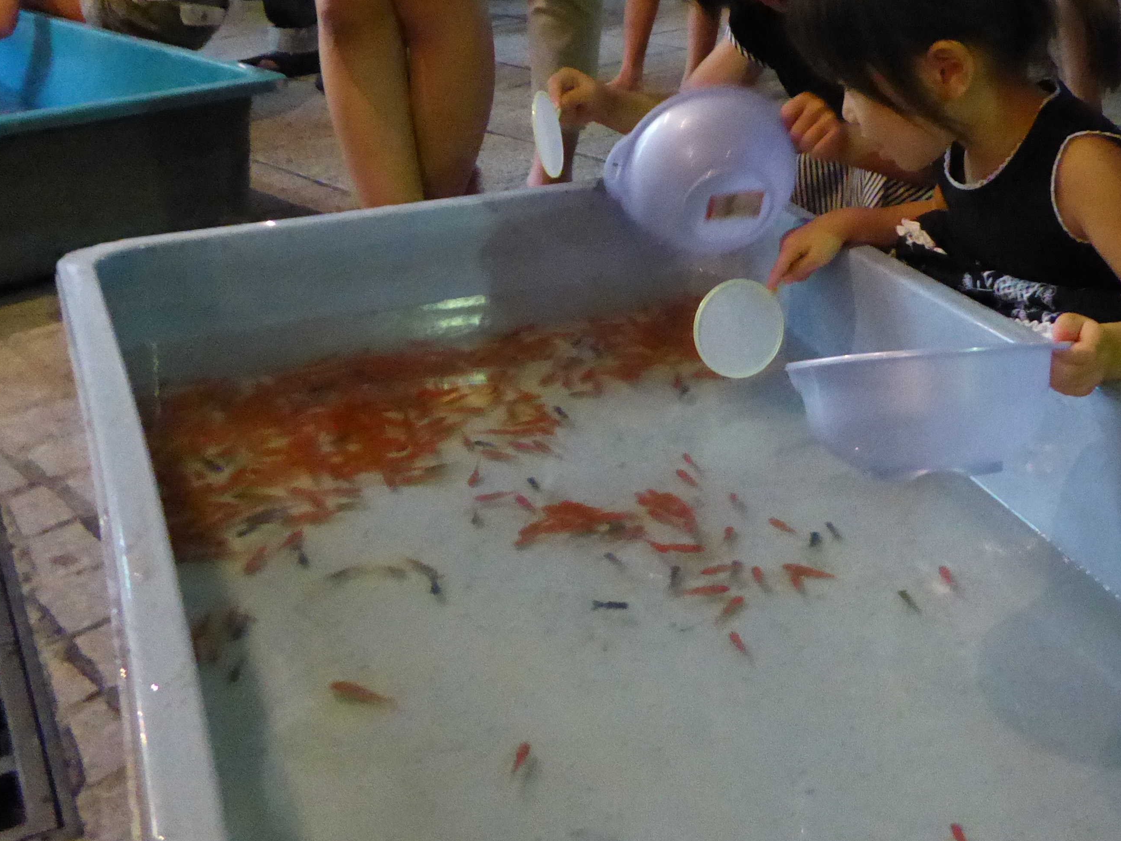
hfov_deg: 39.2
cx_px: 862
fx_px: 1522
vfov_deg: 29.7
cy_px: 94
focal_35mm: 47
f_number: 3.3
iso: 1600
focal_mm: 4.3
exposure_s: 1/20
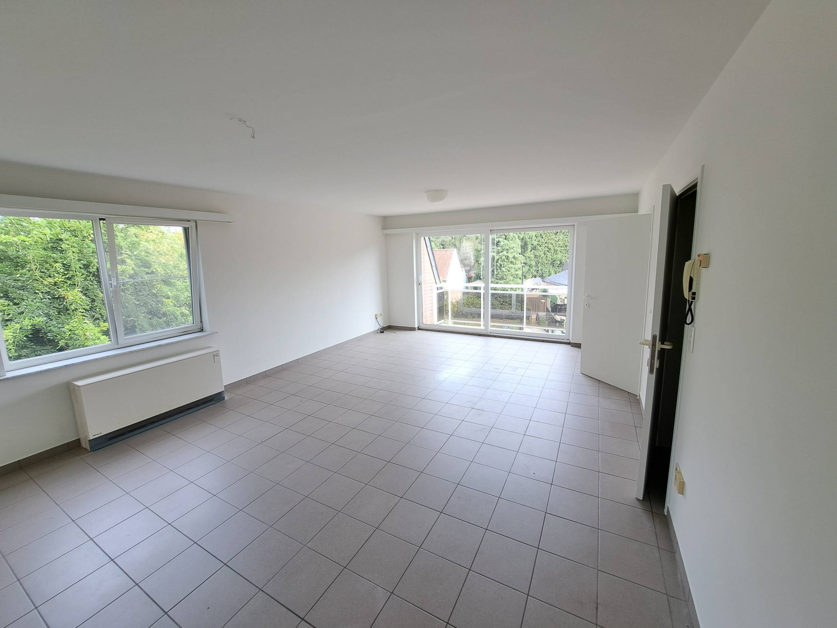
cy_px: 314
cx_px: 418
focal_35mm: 13
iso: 50
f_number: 2.2
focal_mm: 1.74
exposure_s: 1/50
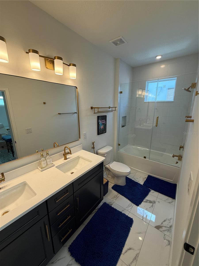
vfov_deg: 102.1
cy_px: 133
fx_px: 107
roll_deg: +0.1
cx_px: 100
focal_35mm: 14
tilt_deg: -14.5
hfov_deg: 85.7
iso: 64
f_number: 2.2
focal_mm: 2.22
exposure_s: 1/120
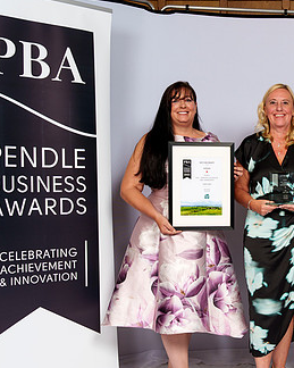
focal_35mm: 61
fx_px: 664
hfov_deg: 23.8
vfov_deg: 30.9
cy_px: 209
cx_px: 298
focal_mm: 32
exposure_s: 1/125
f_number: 8
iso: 100
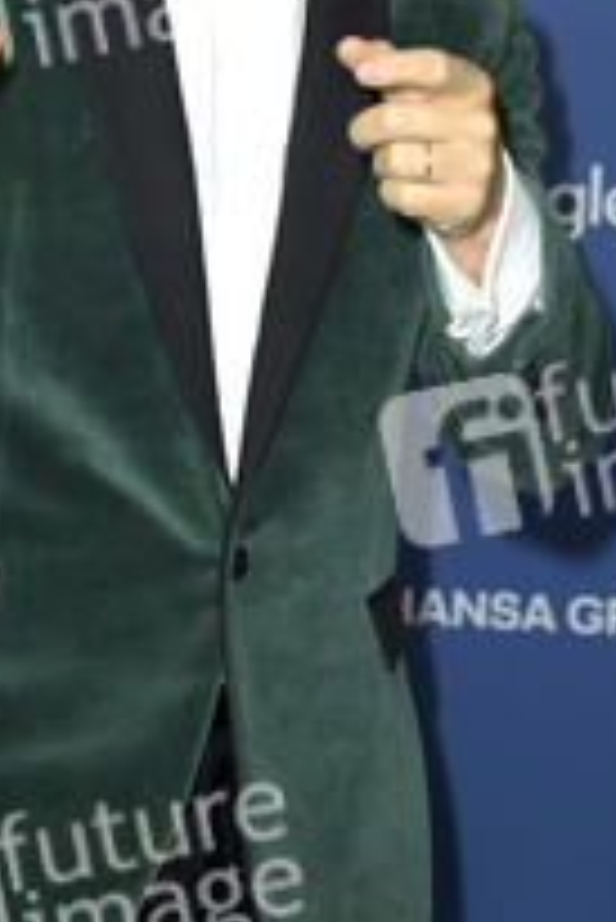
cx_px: 202
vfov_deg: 13.4
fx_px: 3894
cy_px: 216
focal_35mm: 152
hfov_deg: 9.0
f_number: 5.6
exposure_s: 1/250
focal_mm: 78
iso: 800
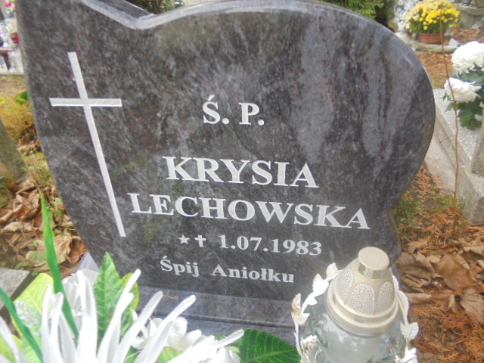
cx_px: 242
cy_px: 182
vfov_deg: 53.1
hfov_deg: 67.3
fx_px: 364
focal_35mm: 26
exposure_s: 1/50
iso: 100
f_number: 3.5
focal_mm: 4.6
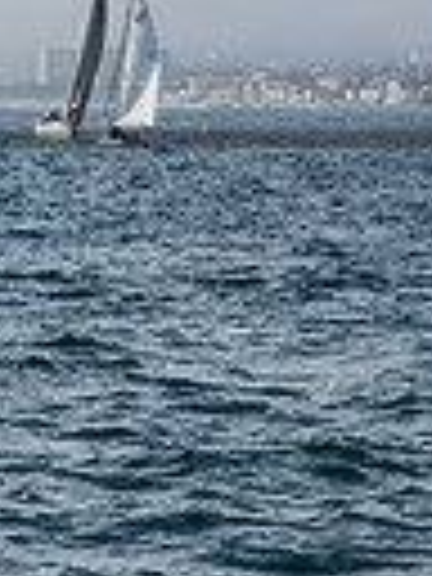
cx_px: -788
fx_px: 4276
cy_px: 245
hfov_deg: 5.5
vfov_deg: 7.7
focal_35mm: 257
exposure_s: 1/2000
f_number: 9
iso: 400
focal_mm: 58
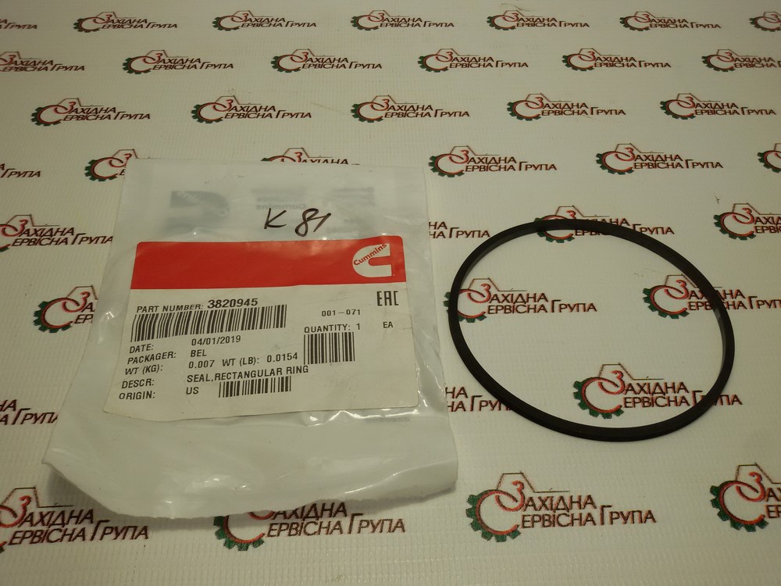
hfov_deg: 58.4
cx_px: 390
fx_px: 699
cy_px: 293
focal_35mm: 31
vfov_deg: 45.4
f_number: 2.4
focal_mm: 2.93
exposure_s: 1/124
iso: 40
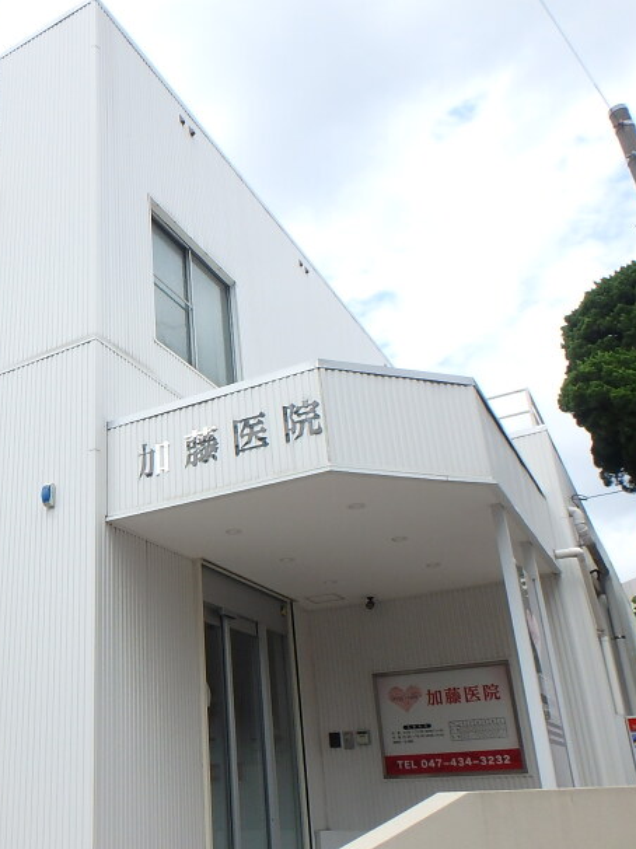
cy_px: 454
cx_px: 130
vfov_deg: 55.3
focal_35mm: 33
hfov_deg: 41.2
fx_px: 809
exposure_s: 1/800
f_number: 3.5
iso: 125
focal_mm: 3.7
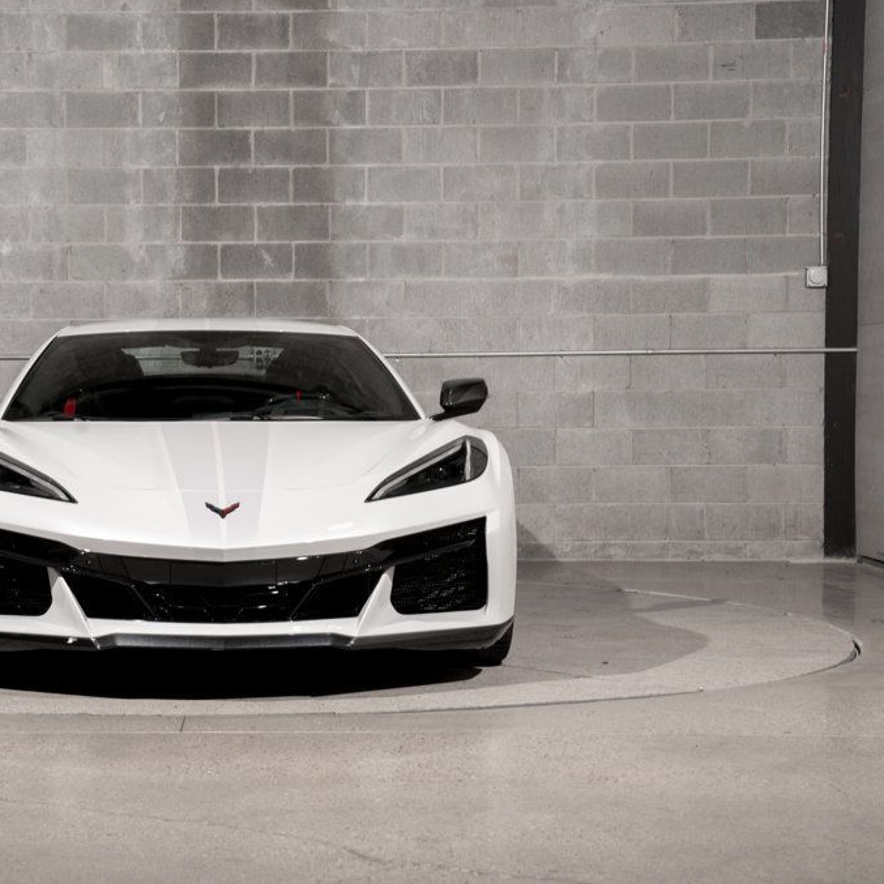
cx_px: 226
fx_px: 2225
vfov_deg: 22.5
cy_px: 439
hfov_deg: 22.3
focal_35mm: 77
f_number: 9
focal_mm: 59
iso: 160
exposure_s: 1/50
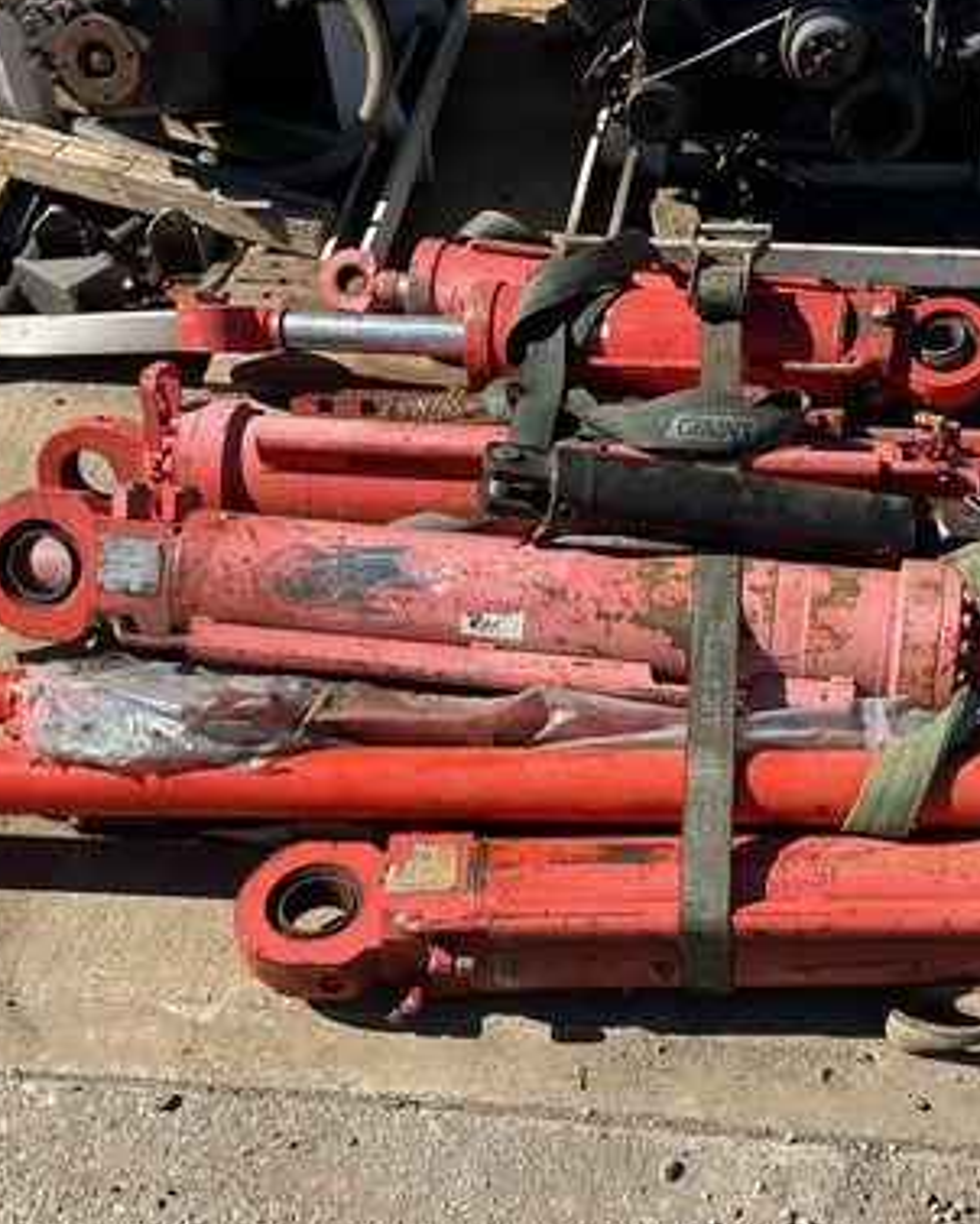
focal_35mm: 48
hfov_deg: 31.3
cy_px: 727
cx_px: 623
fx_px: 1739
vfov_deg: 38.6
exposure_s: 1/1250
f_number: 1.8
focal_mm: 3
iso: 16
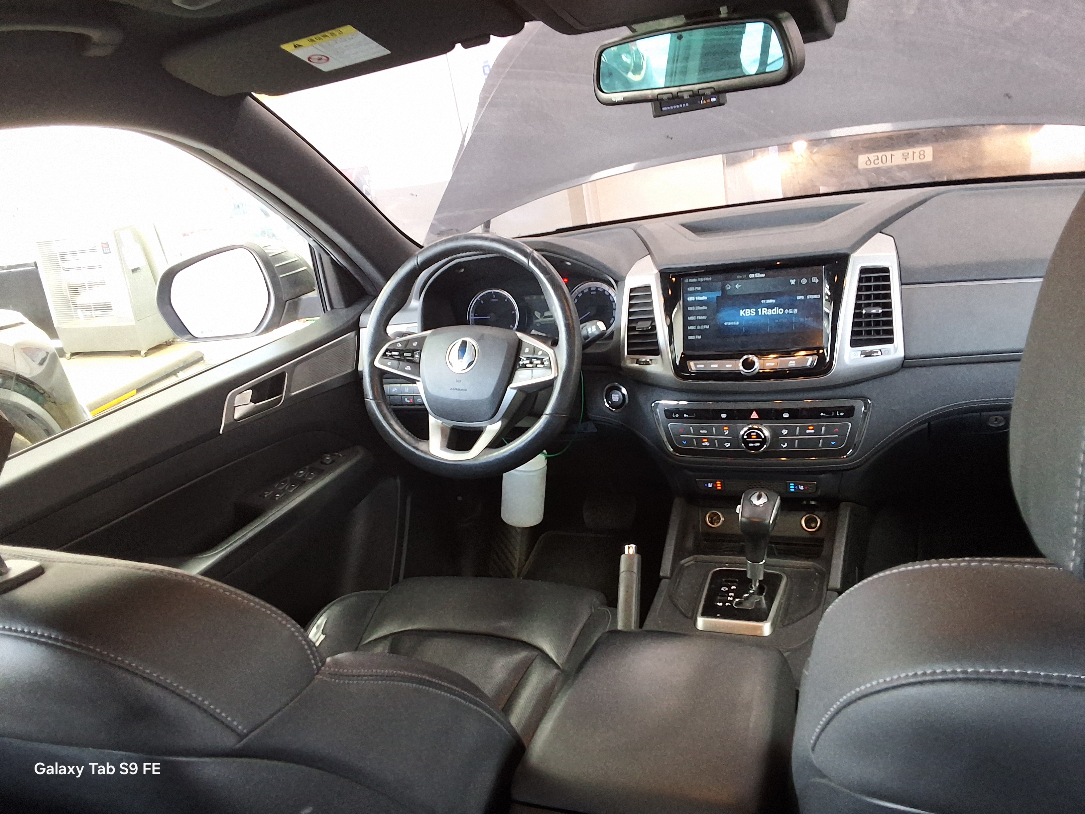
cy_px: 407
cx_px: 542
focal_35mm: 28
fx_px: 878
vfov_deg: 49.7
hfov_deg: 63.4
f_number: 1.9
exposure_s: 1/30
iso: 200
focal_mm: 2.91
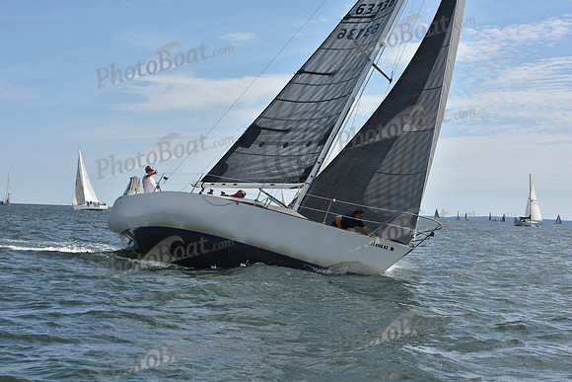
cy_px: 191
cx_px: 286
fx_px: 1112
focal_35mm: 70
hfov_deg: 28.8
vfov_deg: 19.5
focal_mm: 70
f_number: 11
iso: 320
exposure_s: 1/1000
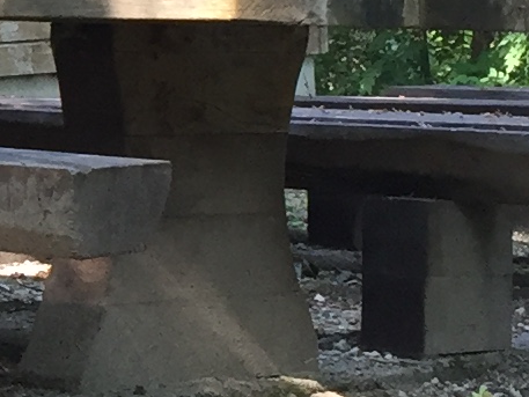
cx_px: -574
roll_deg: +1.9
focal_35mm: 207
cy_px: 20
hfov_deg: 8.9
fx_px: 3164
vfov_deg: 7.2
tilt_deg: -1.0
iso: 32
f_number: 2.2
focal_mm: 4.15
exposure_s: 1/33
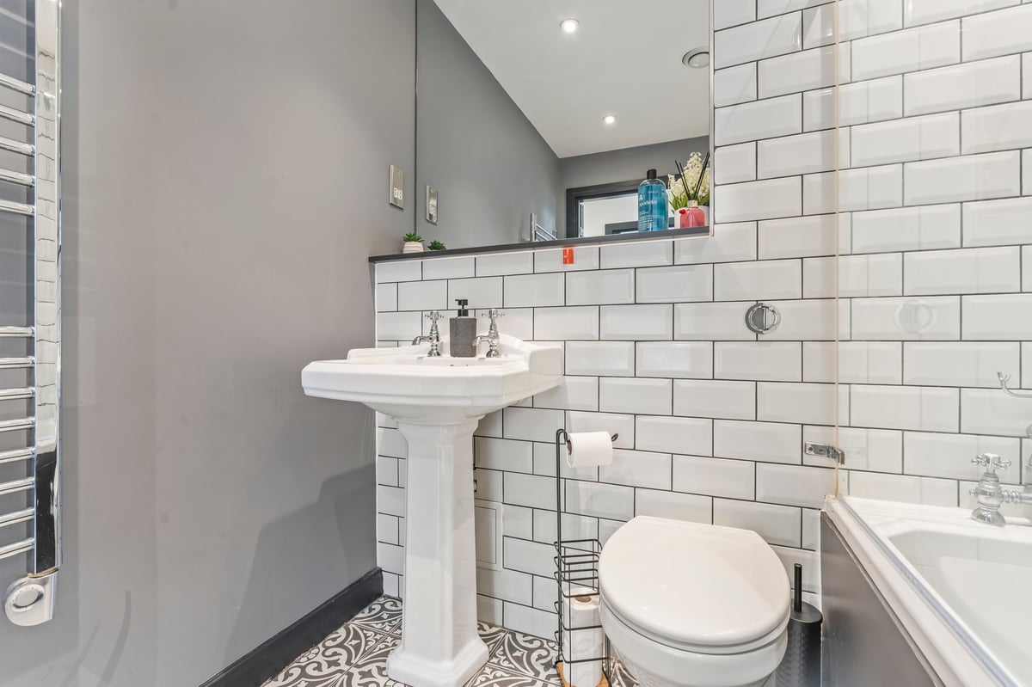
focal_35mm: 16
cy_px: 344
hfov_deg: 96.8
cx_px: 516
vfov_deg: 73.7
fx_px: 458
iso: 250
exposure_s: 2.5
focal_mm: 16
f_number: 9
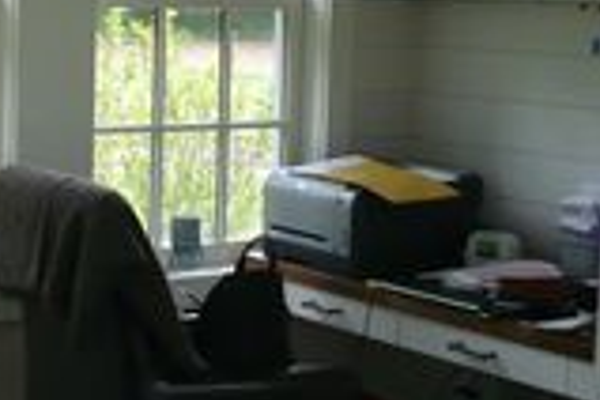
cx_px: -91
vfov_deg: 15.3
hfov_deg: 21.5
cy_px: 147
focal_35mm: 89
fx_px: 1483
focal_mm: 6.1
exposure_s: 1/30
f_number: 2.8
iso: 200
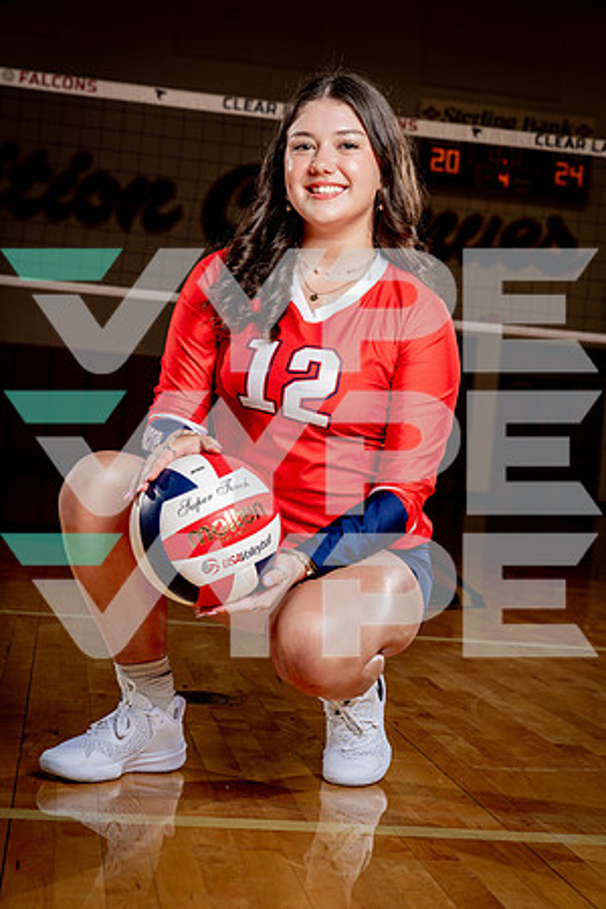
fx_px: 1464
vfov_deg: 34.5
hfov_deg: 23.4
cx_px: 303
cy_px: 454
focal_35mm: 58
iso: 125
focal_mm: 58
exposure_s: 1/250
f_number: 5.6
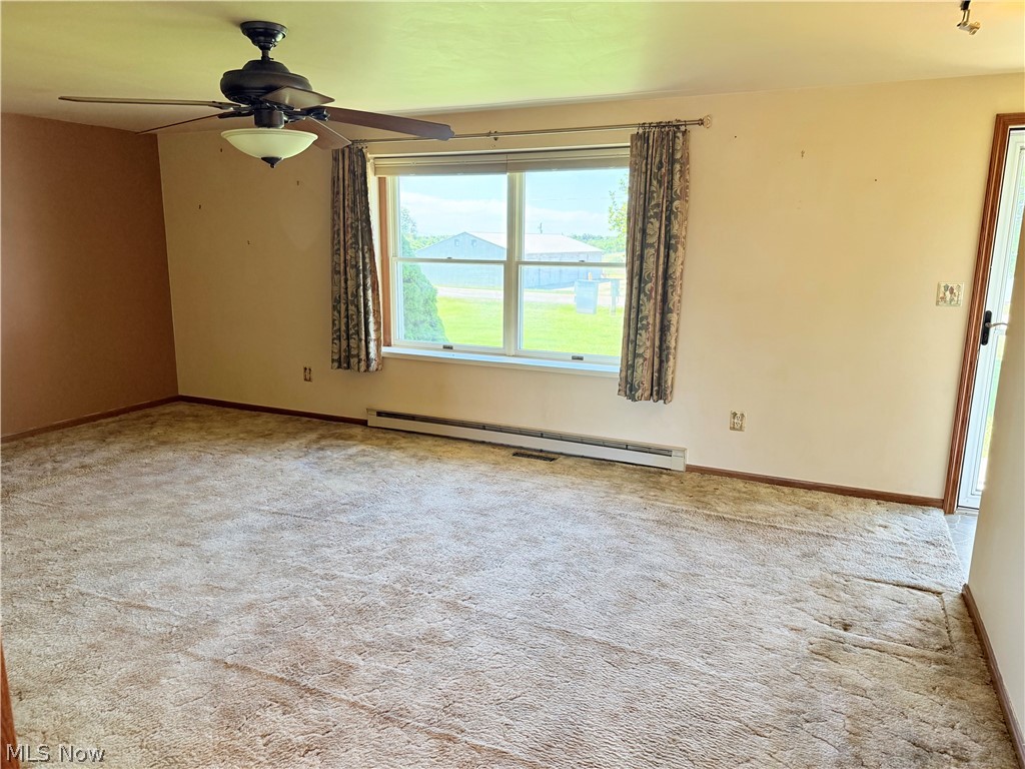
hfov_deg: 71.6
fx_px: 711
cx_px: 512
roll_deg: +0.3
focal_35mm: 24
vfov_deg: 56.8
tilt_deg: -11.1
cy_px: 384
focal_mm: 6.76
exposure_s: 1/167
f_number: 1.78
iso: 200
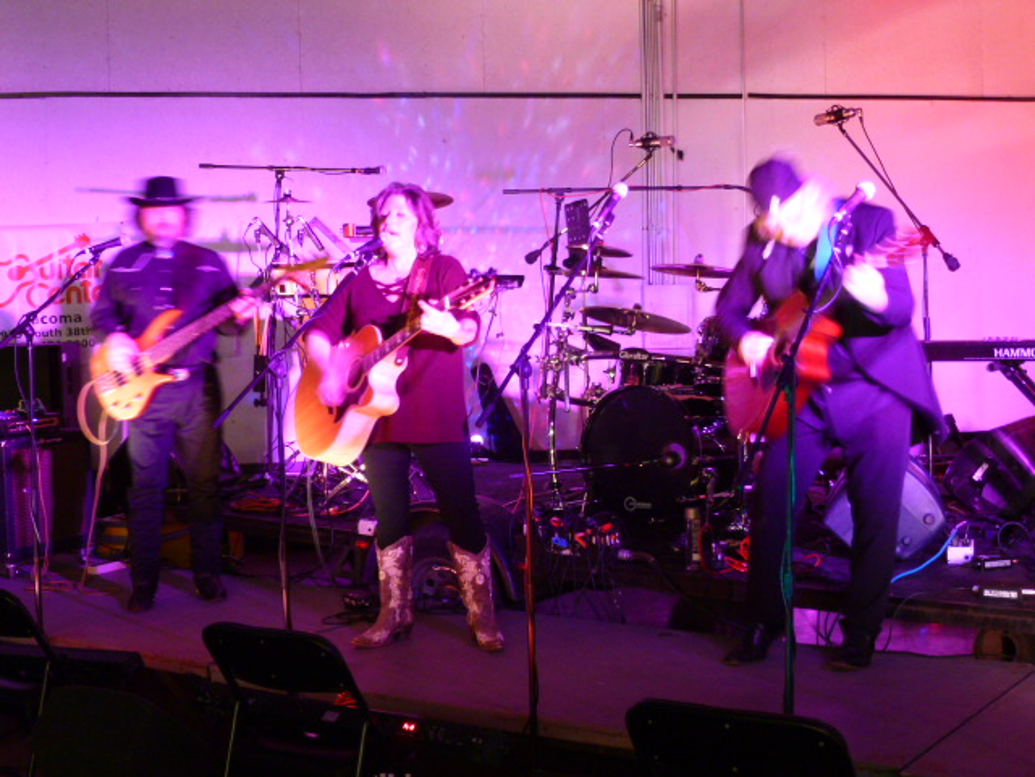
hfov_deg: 36.8
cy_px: 388
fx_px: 1555
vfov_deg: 28.0
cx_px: 518
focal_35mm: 52
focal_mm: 9.2
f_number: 4.1
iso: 400
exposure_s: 1/4
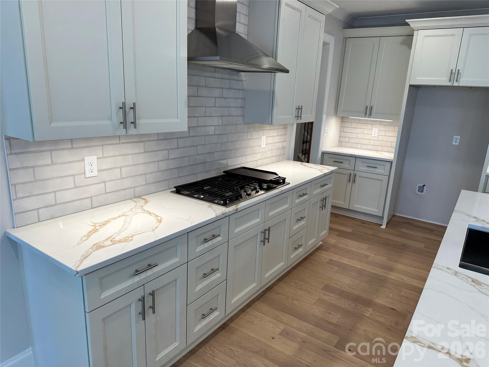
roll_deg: -3.4
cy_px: 184
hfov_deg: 71.6
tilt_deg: -13.1
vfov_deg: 56.8
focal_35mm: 24
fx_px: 339
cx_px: 244
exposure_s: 1/120
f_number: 1.78
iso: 80
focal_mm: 6.86
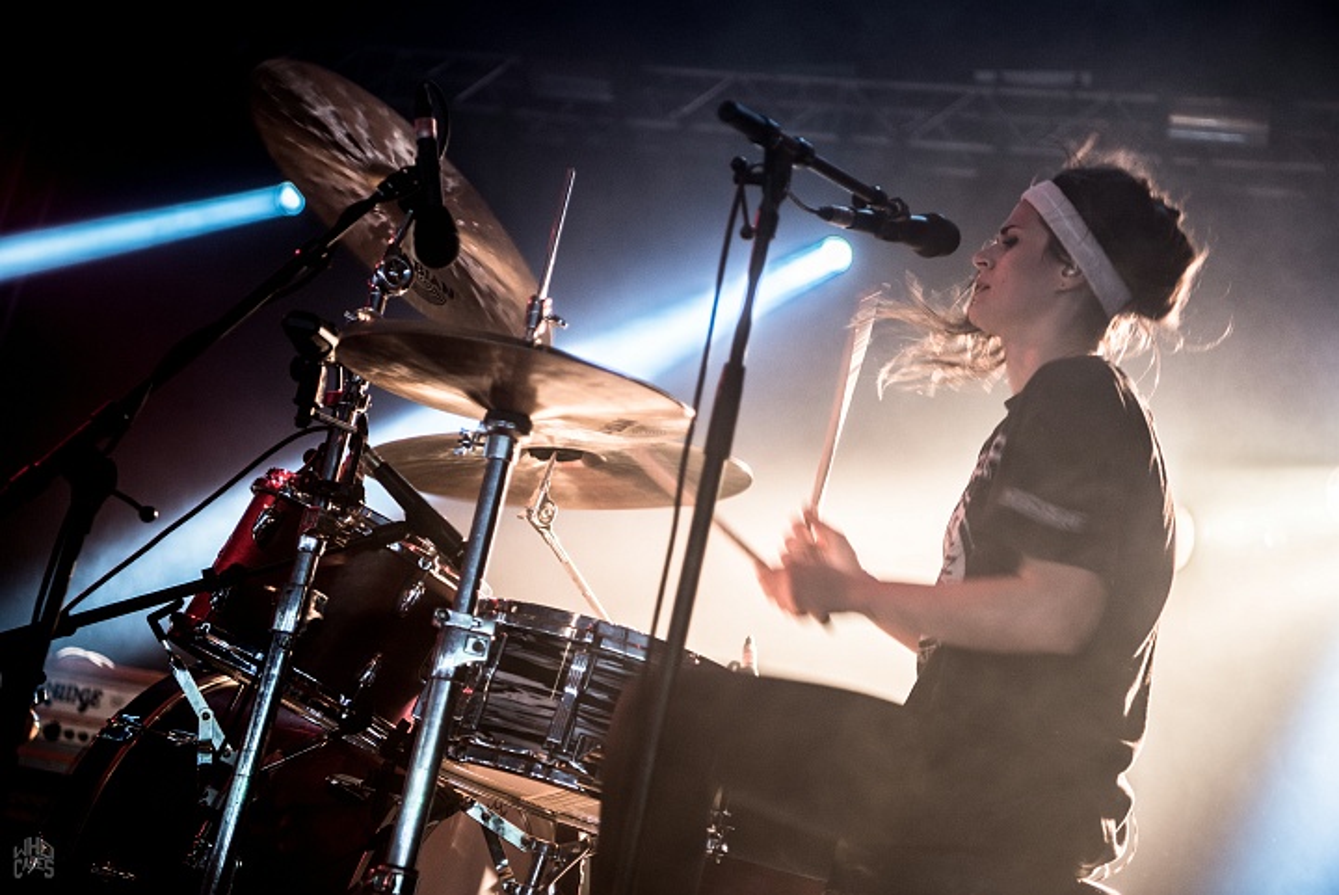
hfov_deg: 32.4
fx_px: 2307
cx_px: 670
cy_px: 448
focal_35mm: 62
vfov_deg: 21.9
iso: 400
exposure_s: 1/80
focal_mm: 62
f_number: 2.8
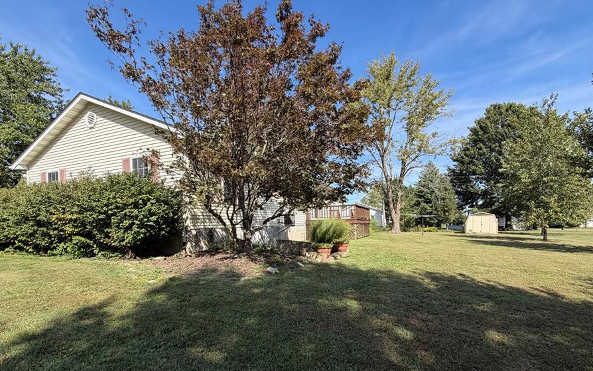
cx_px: 311
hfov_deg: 94.3
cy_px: 227
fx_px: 275
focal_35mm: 17
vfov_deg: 67.2
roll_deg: +0.9
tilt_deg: -1.0
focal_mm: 2.22
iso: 40
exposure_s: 1/679
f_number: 2.2
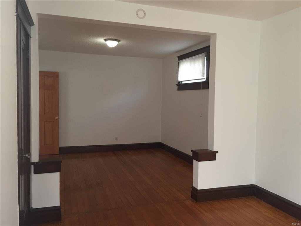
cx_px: 150
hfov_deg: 61.7
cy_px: 113
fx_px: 252
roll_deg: -1.0
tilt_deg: -3.2
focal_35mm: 29
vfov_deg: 48.2
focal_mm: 4.15
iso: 80
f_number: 2.2
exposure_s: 1/30
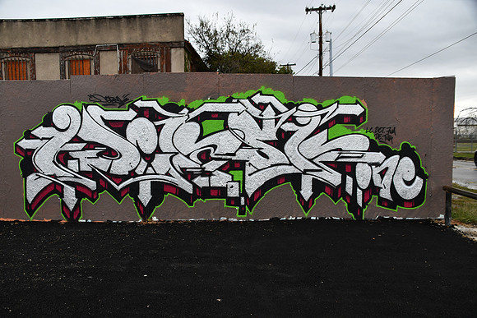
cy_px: 159
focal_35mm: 30
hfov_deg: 61.9
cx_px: 238
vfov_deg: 43.6
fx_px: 398
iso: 400
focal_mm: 20
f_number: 5
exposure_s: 1/250
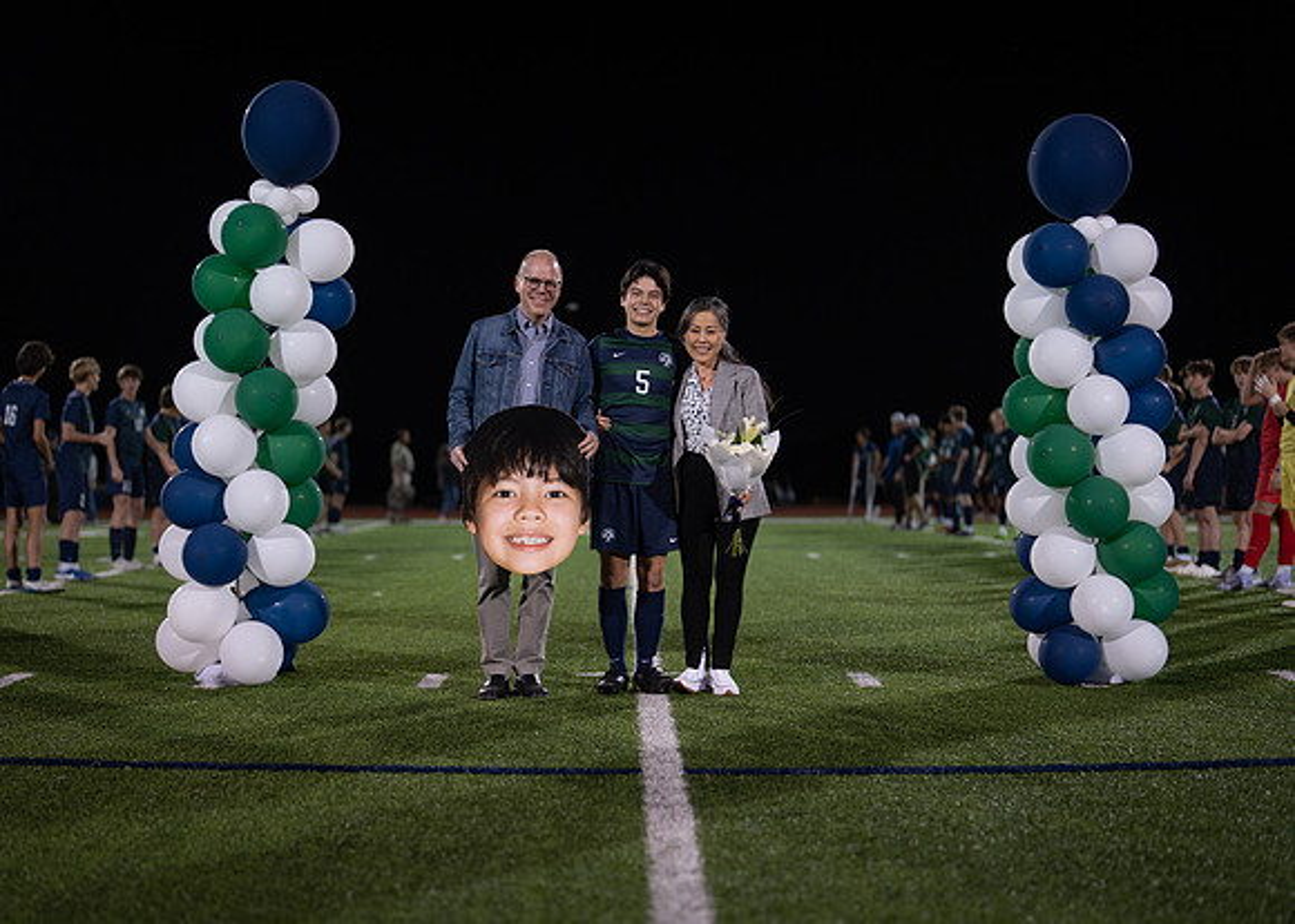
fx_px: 2135
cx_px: 569
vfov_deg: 24.4
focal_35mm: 58
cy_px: 506
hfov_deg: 33.7
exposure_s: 1/500
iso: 250
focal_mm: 50
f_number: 1.2
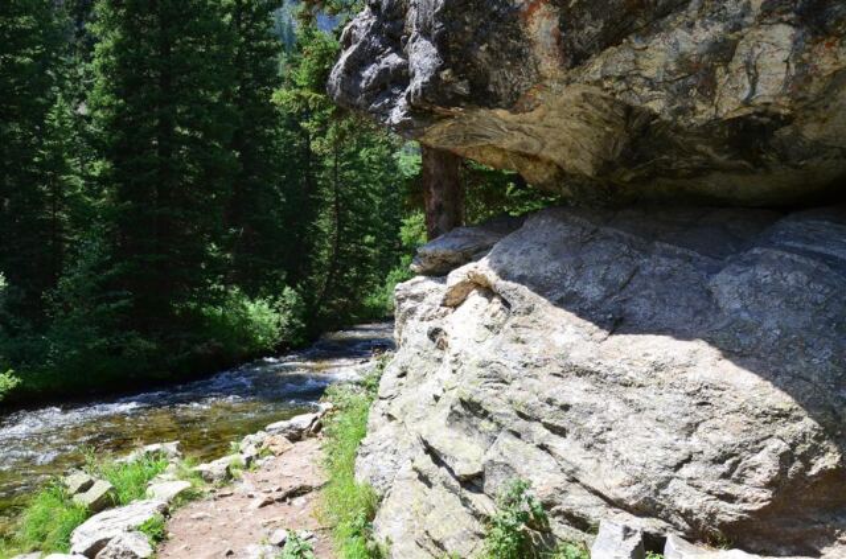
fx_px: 633
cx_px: 423
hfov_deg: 67.5
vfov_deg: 47.7
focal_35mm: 27
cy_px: 280
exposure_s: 1/250
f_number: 8
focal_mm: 18
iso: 200
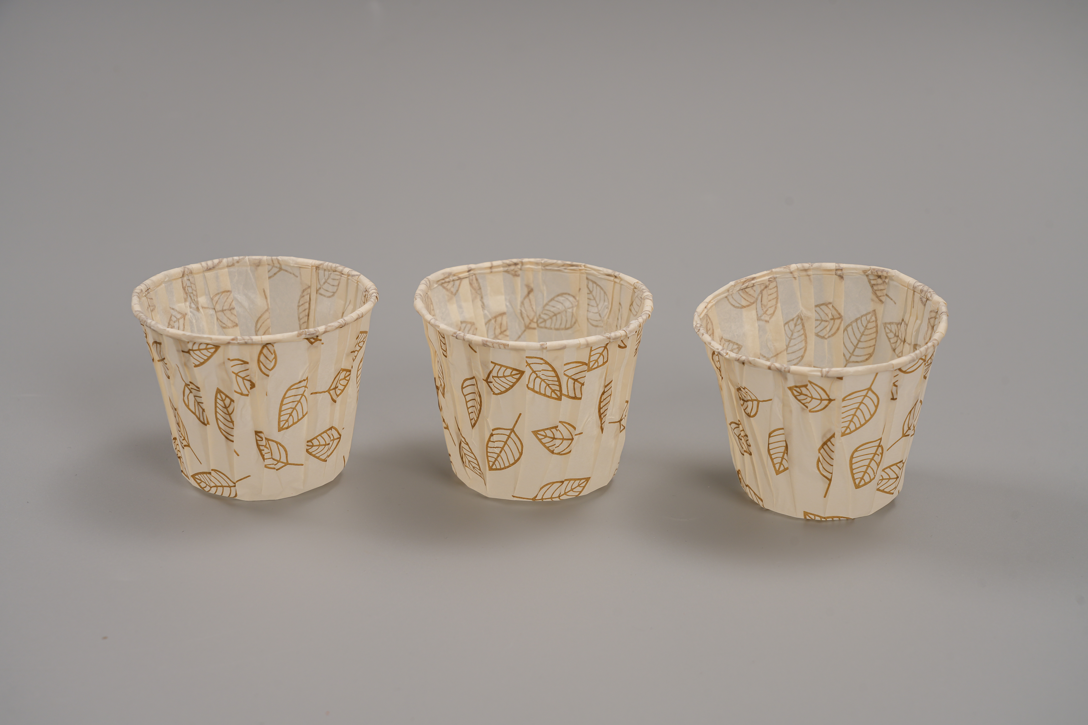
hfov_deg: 27.7
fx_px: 2206
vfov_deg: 18.7
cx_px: 544
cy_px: 362
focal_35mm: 73
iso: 100
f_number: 10
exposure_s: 1/125
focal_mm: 73
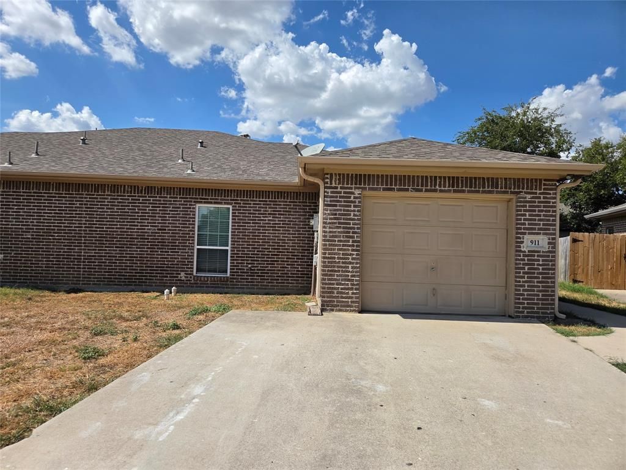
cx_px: 313
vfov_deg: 58.9
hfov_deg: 73.9
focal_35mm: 23
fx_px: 416
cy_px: 235
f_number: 1.8
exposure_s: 1/7071
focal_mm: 5.4
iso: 80
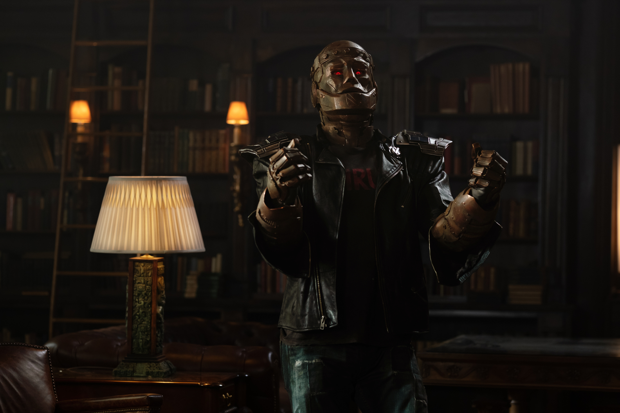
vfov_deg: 10.2
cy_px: 206
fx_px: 2325
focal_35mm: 135
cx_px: 310
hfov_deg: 15.2
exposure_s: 1/250
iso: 800
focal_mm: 90
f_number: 2.8
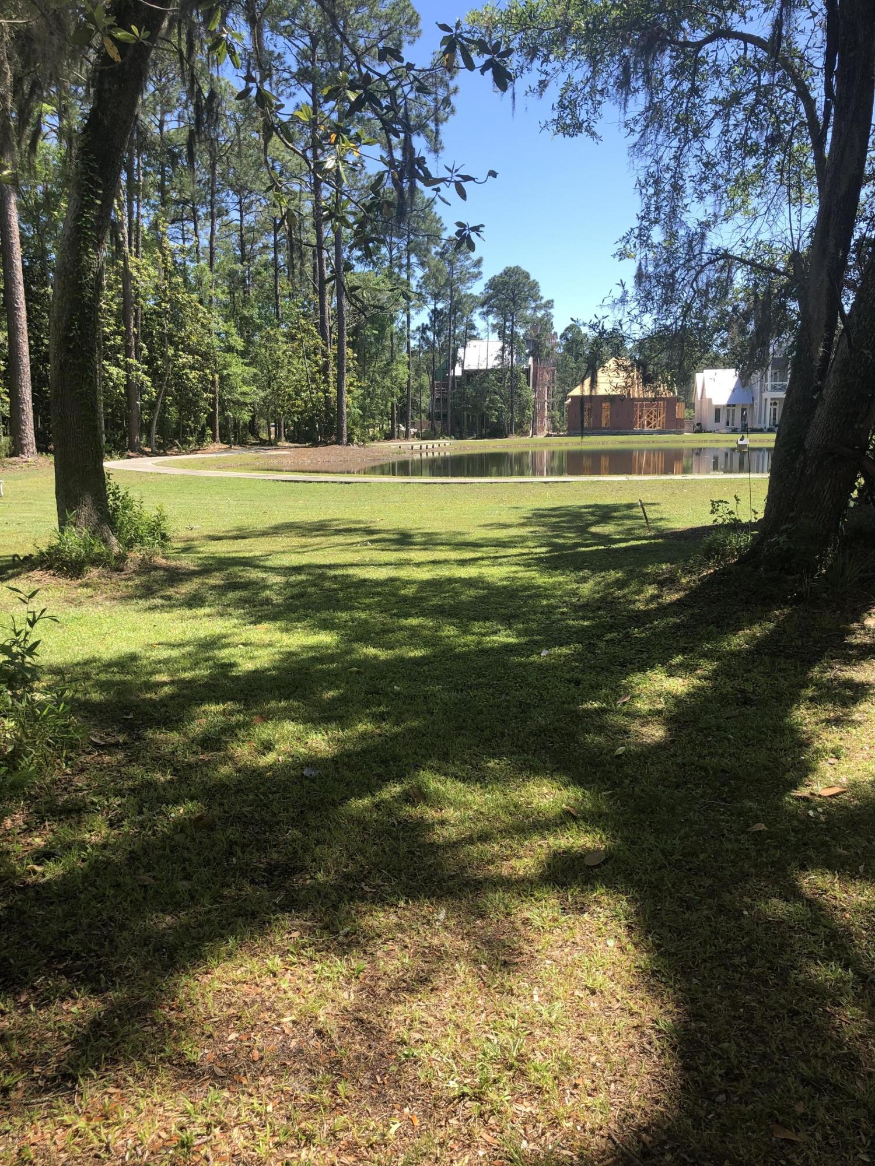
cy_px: 583
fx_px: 944
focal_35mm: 28
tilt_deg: -8.6
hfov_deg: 49.7
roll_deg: +0.7
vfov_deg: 63.4
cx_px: 438
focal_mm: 3.99
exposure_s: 1/695
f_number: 1.8
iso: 20
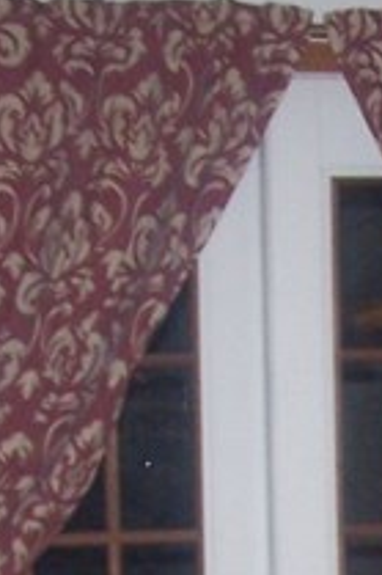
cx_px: 599
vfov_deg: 10.3
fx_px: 3093
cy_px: 864
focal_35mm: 194
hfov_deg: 6.9
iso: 140
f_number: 2.8
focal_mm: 6.3
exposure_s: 1/60
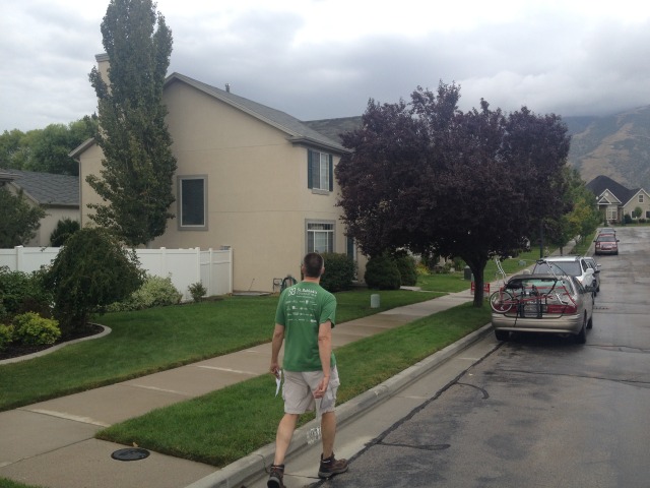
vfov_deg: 40.7
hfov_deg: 52.6
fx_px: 657
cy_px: 244
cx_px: 325
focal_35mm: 35
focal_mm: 4.28
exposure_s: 1/351
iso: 50
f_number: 2.4
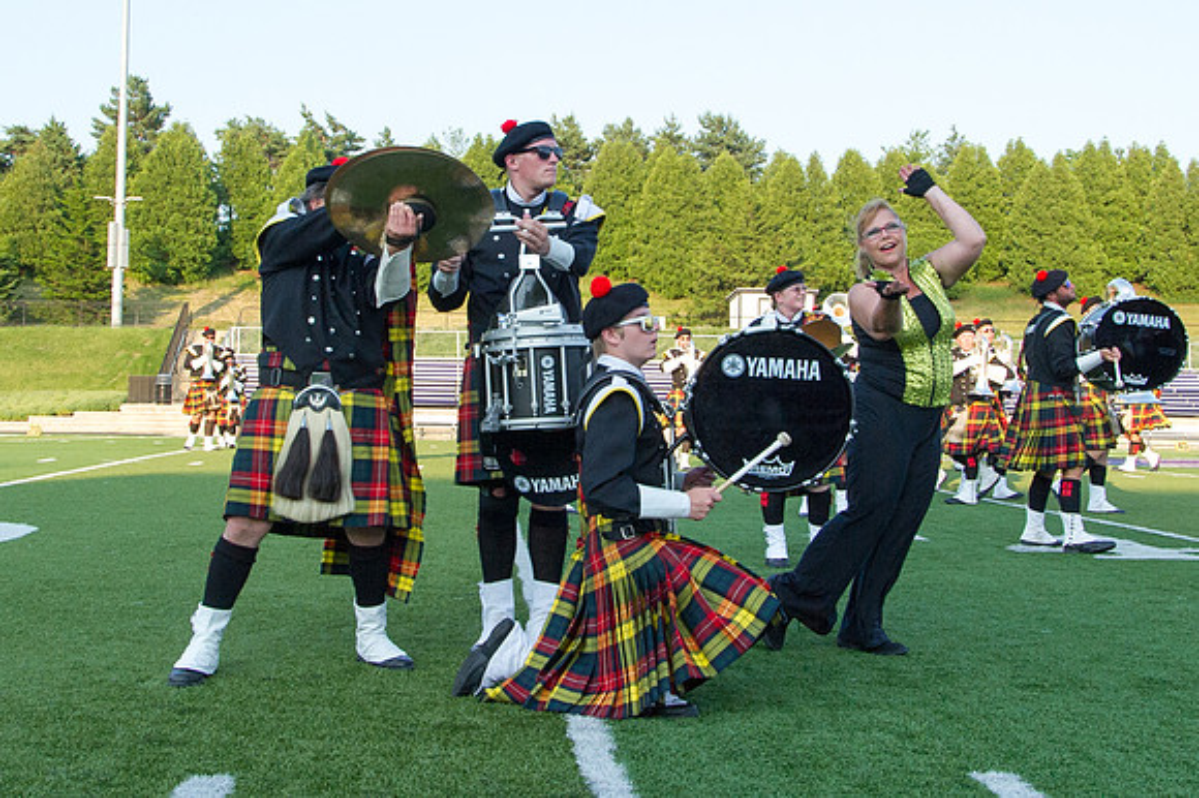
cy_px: 302
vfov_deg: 26.0
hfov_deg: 38.3
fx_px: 1724
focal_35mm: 52
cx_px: 576
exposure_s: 1/400
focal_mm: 24
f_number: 10
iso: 640
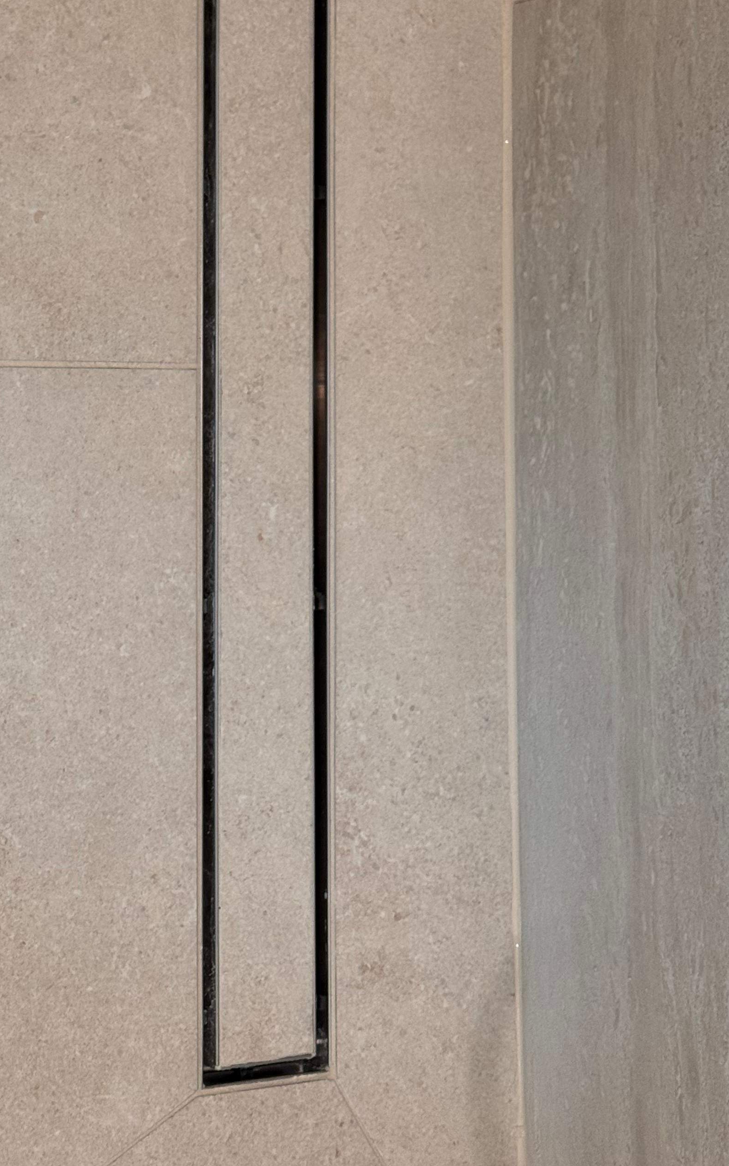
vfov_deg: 25.4
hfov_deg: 15.9
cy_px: 375
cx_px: 96
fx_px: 2575
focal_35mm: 81
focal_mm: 6.76
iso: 100
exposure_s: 1/60
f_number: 1.78
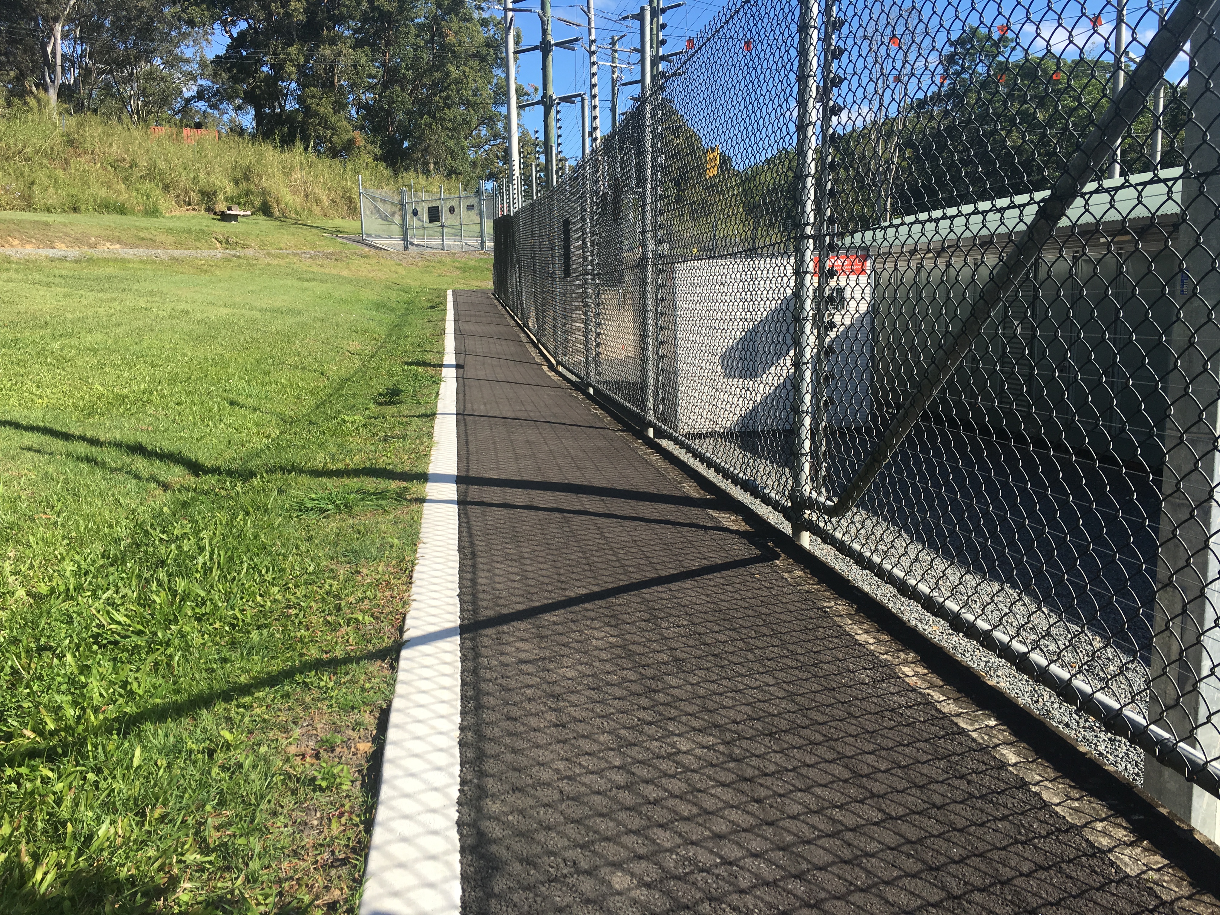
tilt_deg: -8.9
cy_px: 458
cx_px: 610
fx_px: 1022
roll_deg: +1.8
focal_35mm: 29
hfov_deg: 61.7
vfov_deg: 48.2
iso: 25
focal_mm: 4.15
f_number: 2.2
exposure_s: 1/962
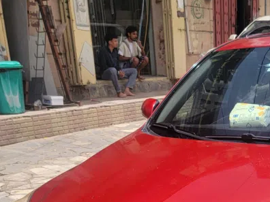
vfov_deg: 22.4
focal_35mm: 62
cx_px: 250
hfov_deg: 29.7
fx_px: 484
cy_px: 220
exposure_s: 1/1081
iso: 16
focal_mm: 6.7
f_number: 1.8
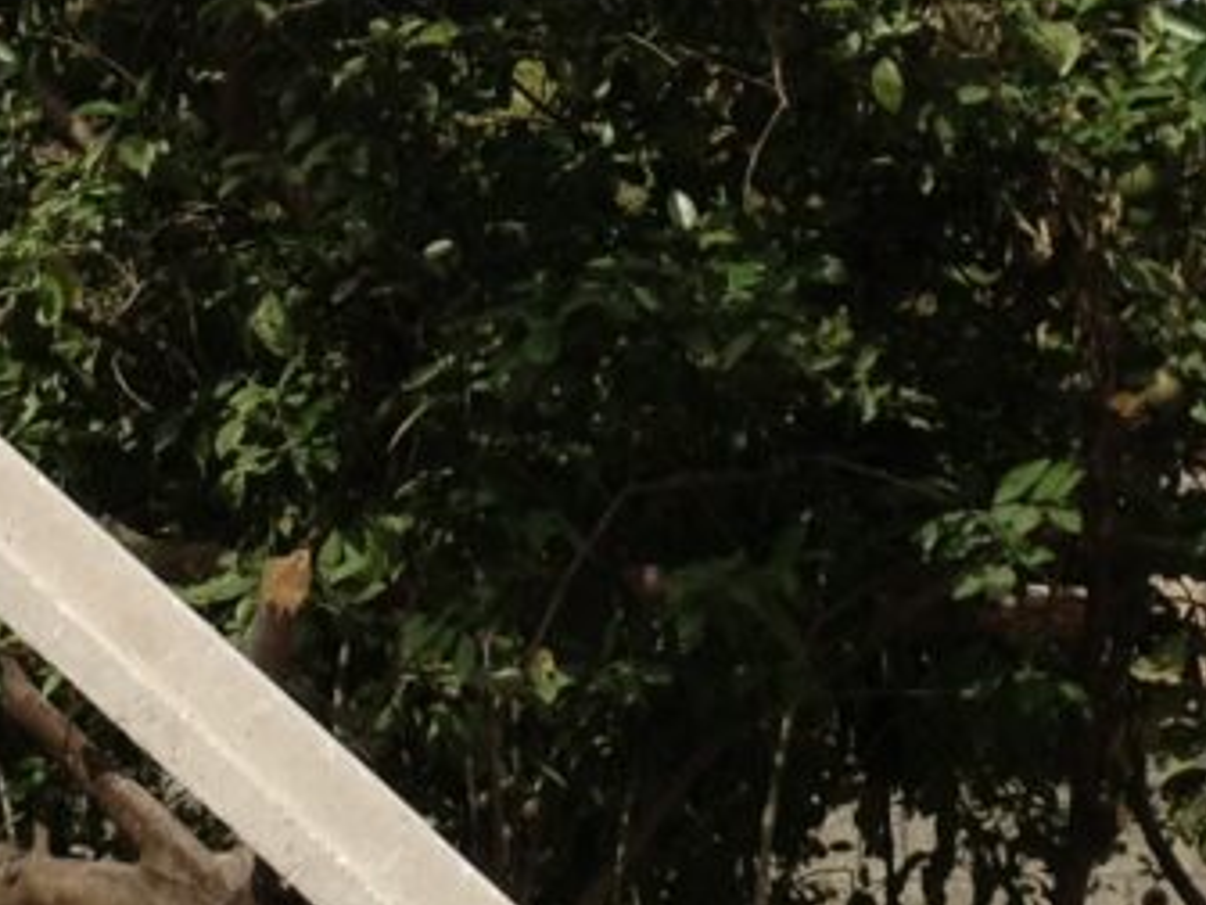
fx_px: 5574
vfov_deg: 9.2
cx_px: 599
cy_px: 0
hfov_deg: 12.3
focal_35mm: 160
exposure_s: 1/1727
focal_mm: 4.28
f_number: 2.4
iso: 50
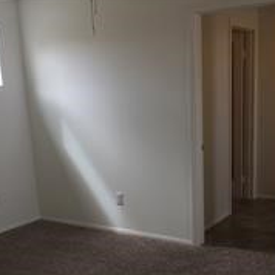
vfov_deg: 34.3
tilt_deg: -11.0
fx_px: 440
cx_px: 134
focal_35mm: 49
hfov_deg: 34.7
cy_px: 190
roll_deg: +1.7
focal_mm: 4.15
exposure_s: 1/100
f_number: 2.2
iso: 40
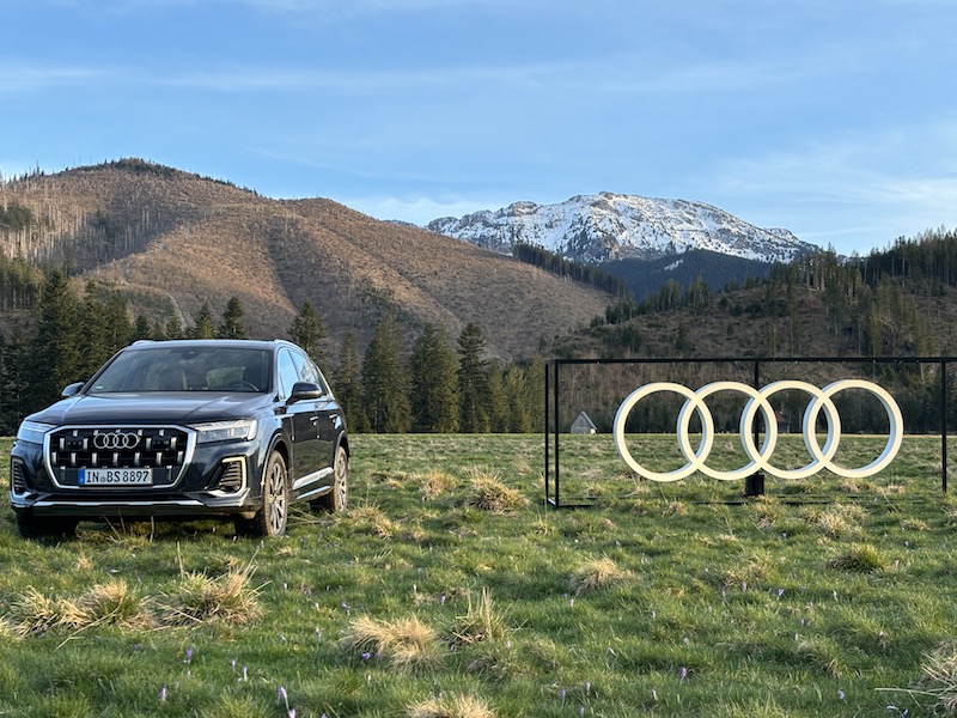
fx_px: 1438
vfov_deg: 28.0
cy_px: 359
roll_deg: +0.4
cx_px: 478
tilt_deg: +3.3
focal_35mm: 52
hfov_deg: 36.8
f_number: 1.6
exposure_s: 1/254
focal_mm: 5.96
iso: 32
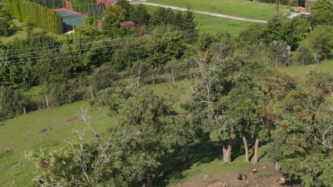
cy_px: 152
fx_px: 503
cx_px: 217
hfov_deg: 36.3
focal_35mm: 57
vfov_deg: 20.8
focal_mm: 4.5
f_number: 2.8
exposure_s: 1/500
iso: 100
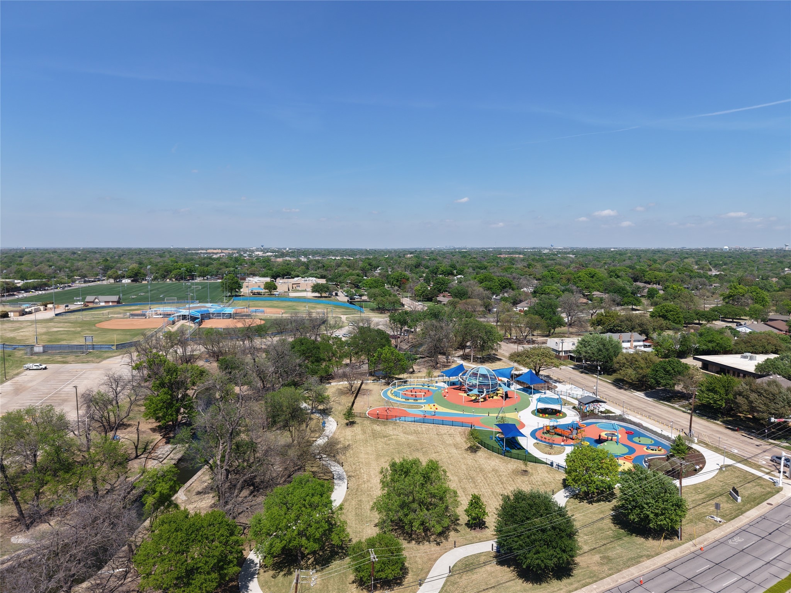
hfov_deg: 71.6
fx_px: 548
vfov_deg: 56.8
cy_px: 296
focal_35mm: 24
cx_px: 396
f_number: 1.8
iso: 100
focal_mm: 8.67
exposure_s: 1/3200
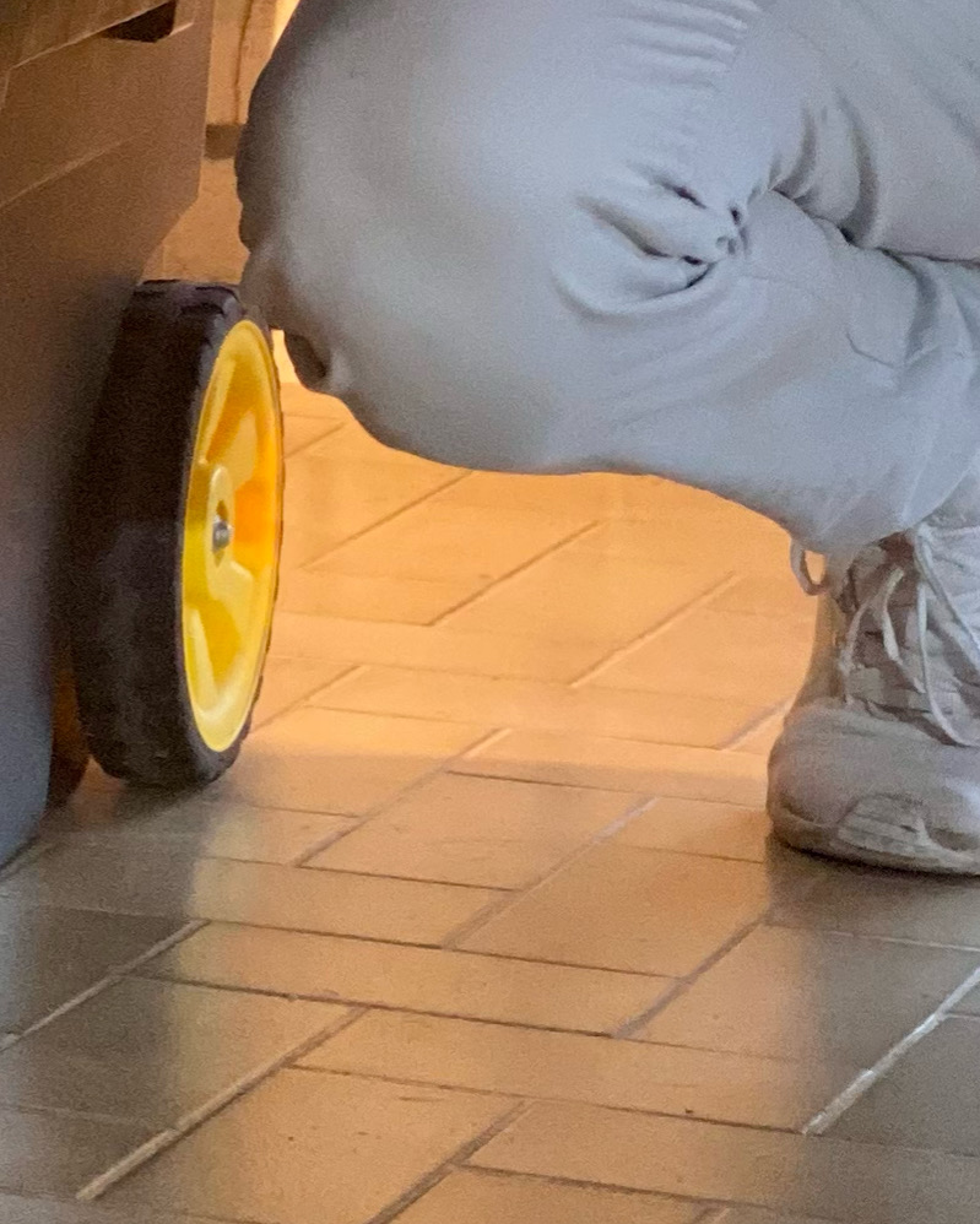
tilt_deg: -1.8
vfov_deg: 9.2
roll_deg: -1.6
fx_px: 7429
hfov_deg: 7.5
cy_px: -423
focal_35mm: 205
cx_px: 20
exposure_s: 1/33
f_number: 2
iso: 320
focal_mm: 6
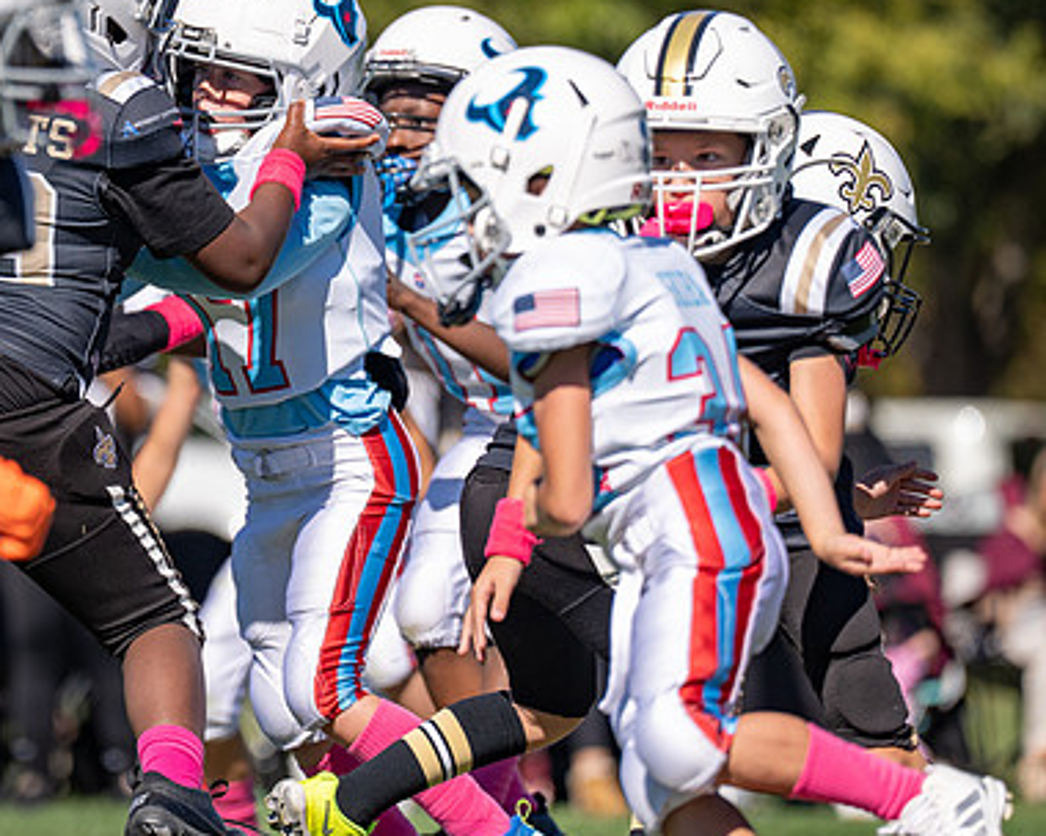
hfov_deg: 4.1
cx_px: 193
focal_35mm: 468
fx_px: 14488
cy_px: 365
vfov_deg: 3.3
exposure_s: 1/2500
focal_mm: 200
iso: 100
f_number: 2.8
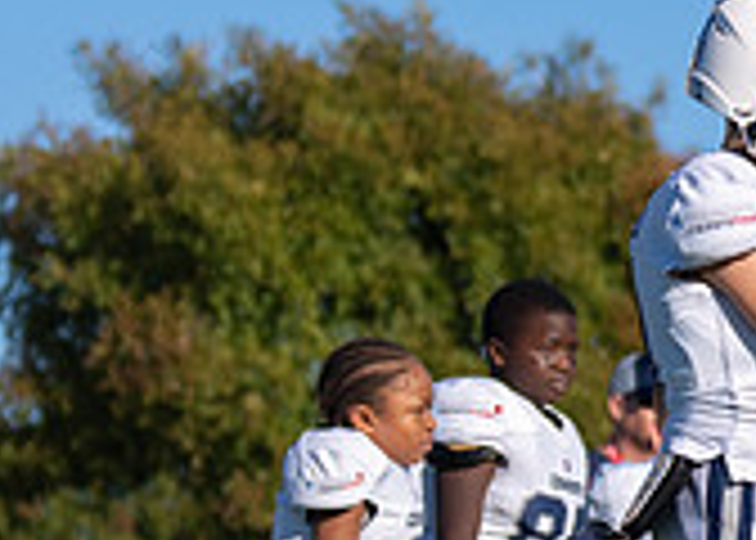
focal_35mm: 350
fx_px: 7515
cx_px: 1007
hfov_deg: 5.7
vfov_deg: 4.1
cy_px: 348
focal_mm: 70
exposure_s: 1/3200
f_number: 2.8
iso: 100
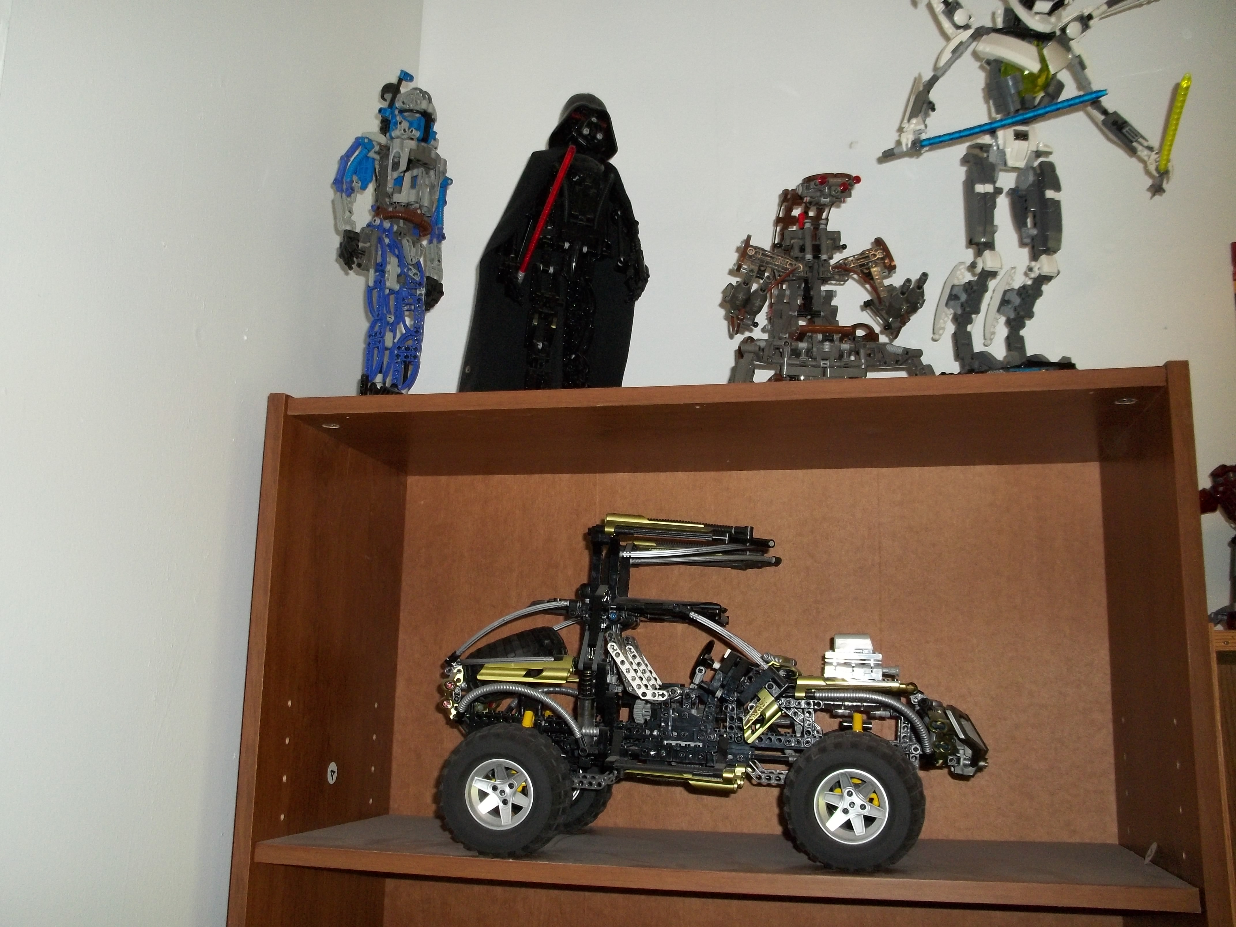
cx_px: 618
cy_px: 464
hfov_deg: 55.4
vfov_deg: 42.9
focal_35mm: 33
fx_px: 1178
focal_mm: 5.9
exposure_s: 1/30
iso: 160
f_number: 3.3
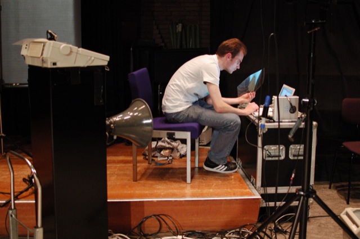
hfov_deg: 37.9
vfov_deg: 25.7
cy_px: 120
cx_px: 180
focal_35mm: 52
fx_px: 524
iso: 1600
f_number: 2.5
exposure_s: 1/25
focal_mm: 35
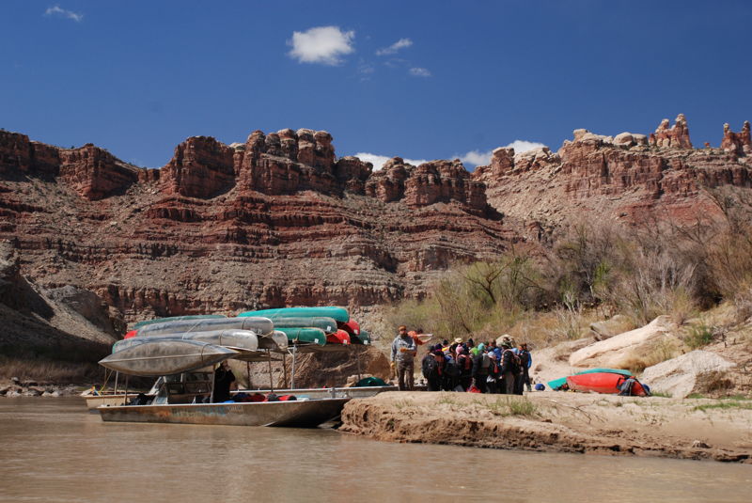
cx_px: 376
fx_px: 1505
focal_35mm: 72
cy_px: 252
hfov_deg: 28.0
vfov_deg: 19.0
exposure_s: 1/200
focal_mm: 48
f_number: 7.1
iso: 250
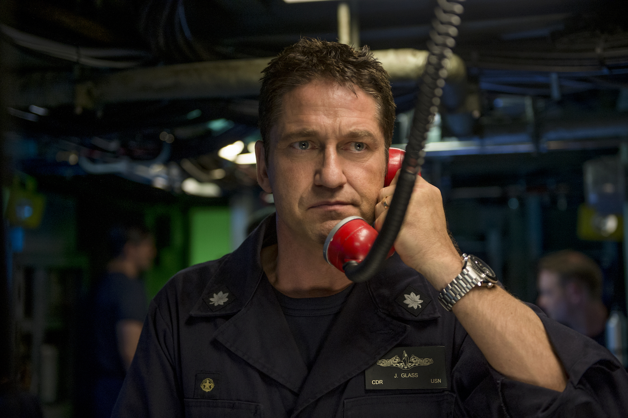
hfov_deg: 34.5
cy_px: 209
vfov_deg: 23.3
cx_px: 314
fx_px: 1011
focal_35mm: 58
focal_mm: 58
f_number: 2.8
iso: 2000
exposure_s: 1/160
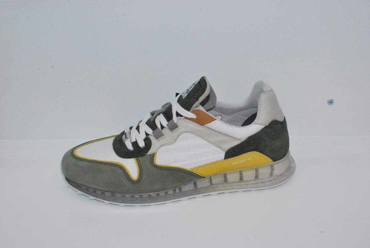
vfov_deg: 32.0
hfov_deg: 46.3
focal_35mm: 42
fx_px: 432
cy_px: 124
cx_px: 185
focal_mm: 28
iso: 1600
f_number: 16
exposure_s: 1/200
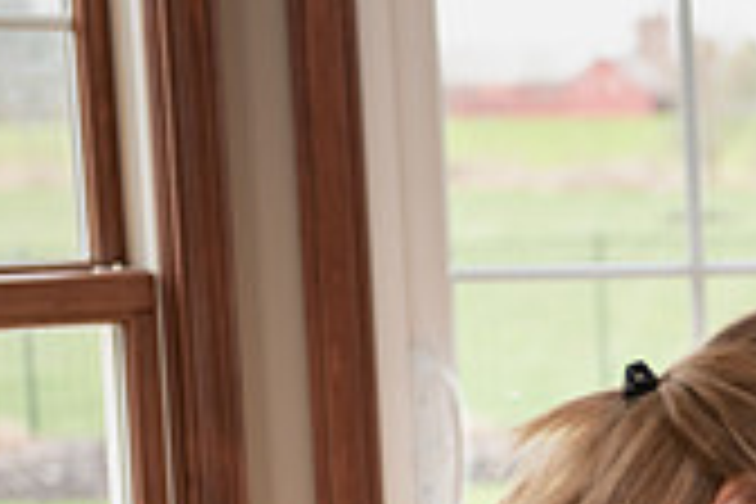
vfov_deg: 7.0
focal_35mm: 193
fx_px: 4053
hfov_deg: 10.3
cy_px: 722
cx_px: 1098
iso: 400
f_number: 3.2
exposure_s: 1/250
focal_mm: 56
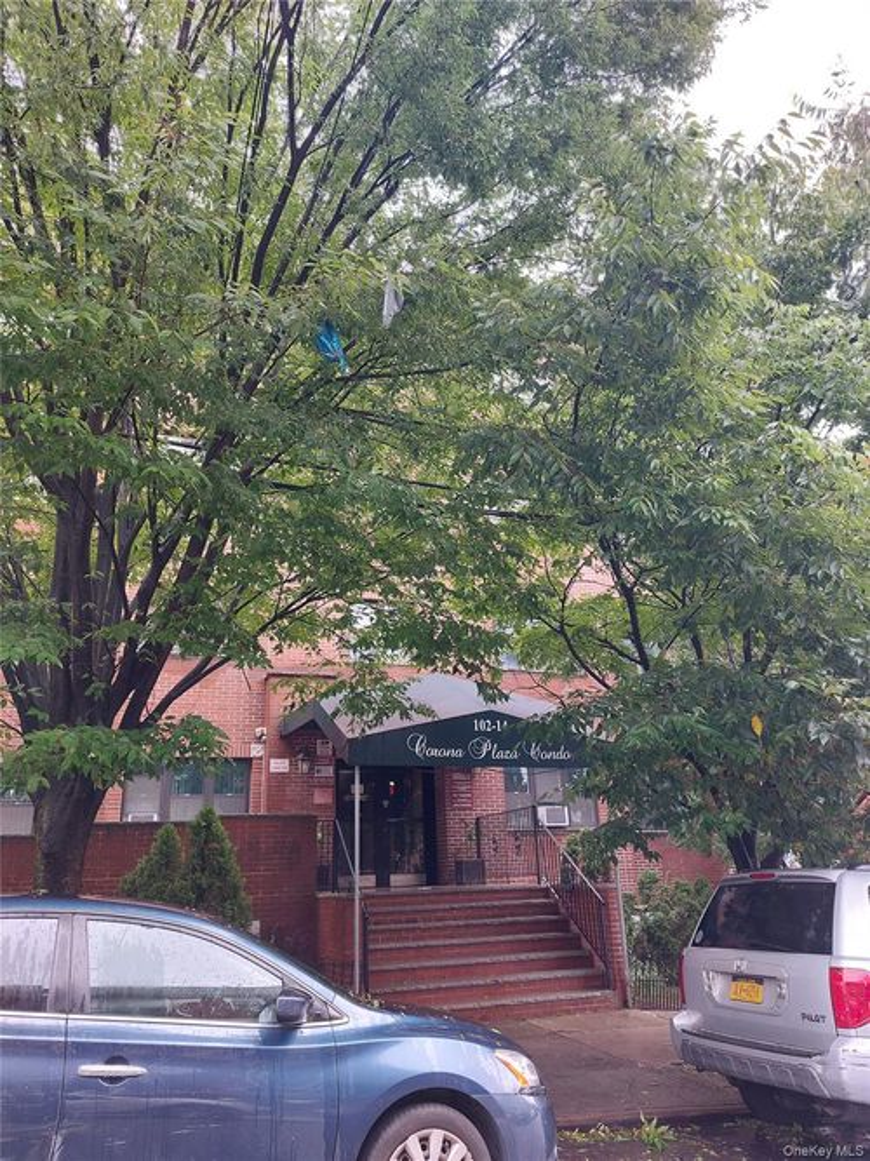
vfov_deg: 71.6
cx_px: 435
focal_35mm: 24
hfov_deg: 56.8
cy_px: 580
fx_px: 805
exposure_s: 1/60
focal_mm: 5.23
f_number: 1.8
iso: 32
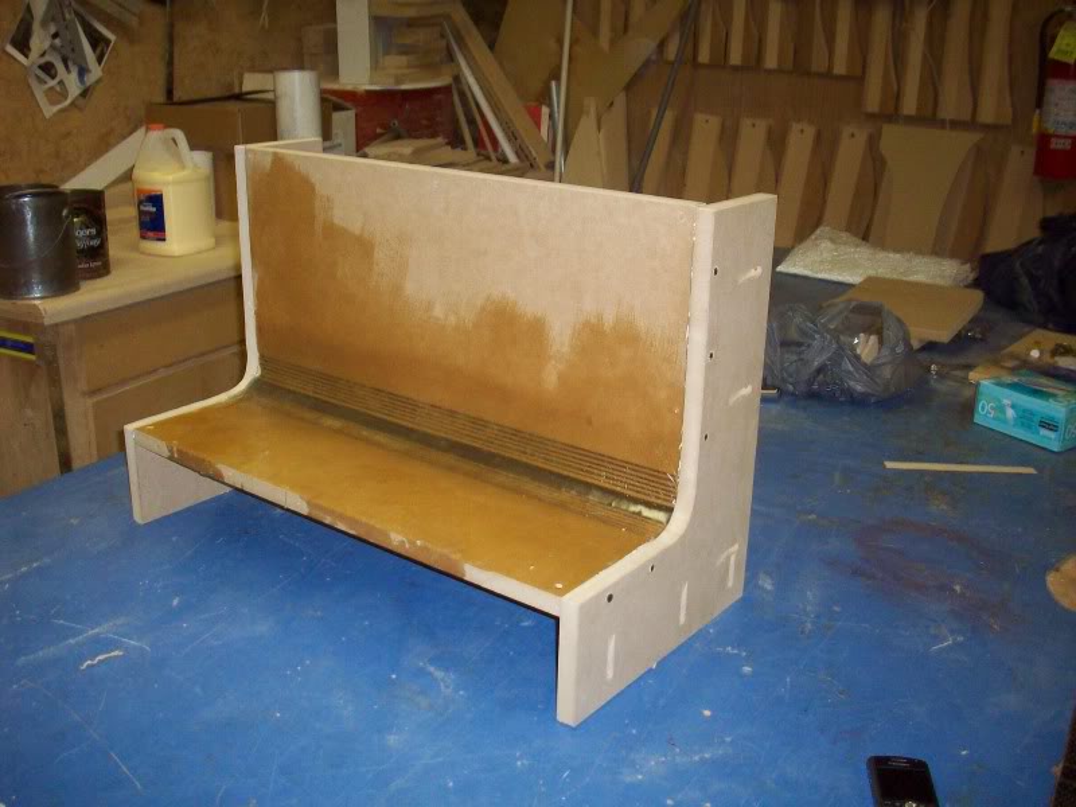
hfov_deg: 50.1
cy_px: 404
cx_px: 538
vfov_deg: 38.7
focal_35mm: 37
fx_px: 1150
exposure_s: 1/64
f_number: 2.8
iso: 200
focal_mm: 6.2
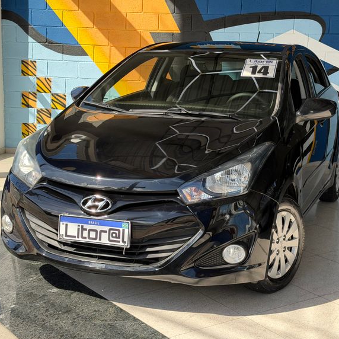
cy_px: 170
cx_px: 191
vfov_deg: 30.0
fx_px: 632
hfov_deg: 30.0
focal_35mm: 57
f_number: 1.78
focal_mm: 6.76
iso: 100
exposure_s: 1/895
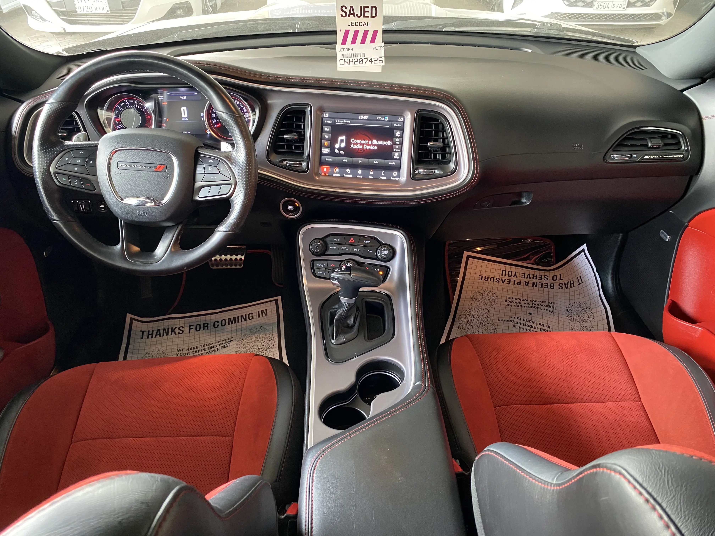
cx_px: 358
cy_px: 268
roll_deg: +0.1
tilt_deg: -35.1
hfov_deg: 67.3
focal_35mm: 26
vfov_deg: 53.1
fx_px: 537
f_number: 1.8
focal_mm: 4.25
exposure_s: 1/57
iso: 500
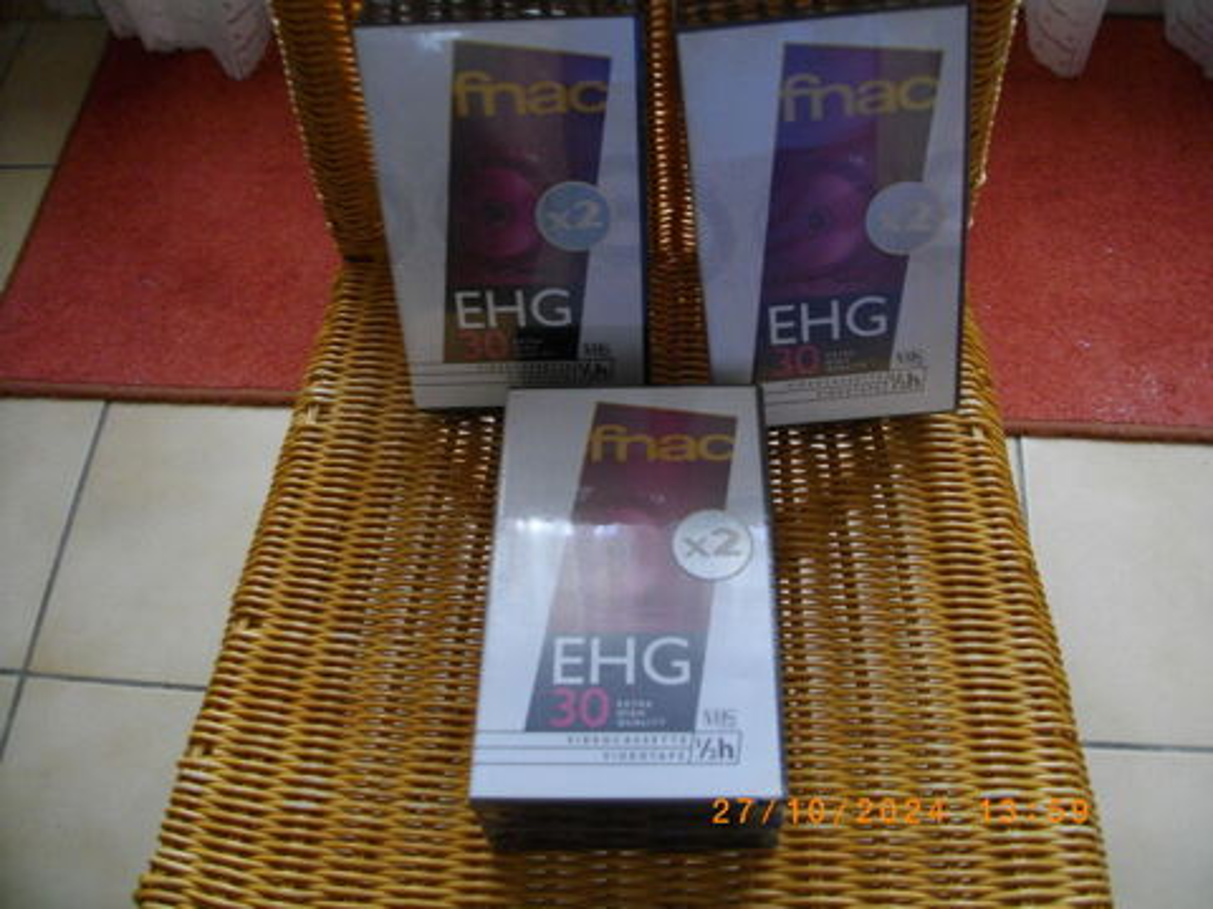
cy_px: 454
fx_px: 1121
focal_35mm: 32
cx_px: 606
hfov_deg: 56.8
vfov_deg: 44.2
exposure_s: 1/60
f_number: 2.9
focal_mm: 5.7
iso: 200
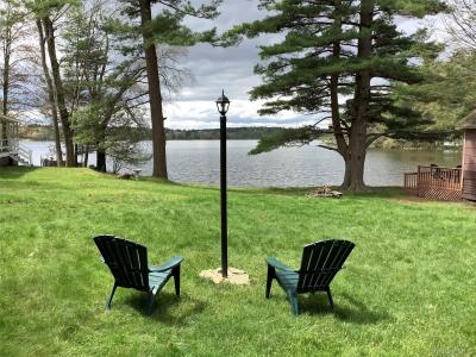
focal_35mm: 31
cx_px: 238
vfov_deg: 45.4
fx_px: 426
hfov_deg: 58.4
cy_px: 178
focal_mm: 3.3
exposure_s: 1/586
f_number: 2.4
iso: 25
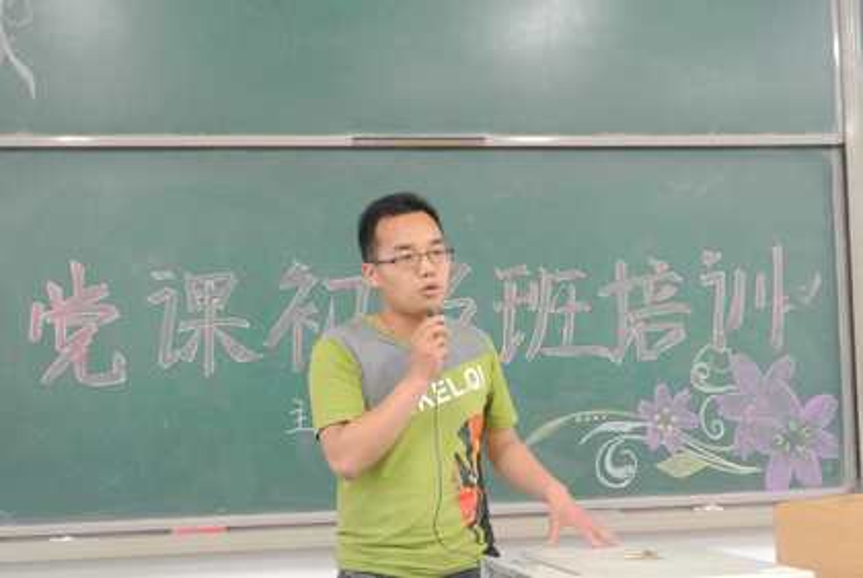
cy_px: 289
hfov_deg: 29.2
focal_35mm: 69
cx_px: 432
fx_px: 1656
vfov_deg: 19.8
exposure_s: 1/30
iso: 2200
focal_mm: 25.9
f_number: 5.3
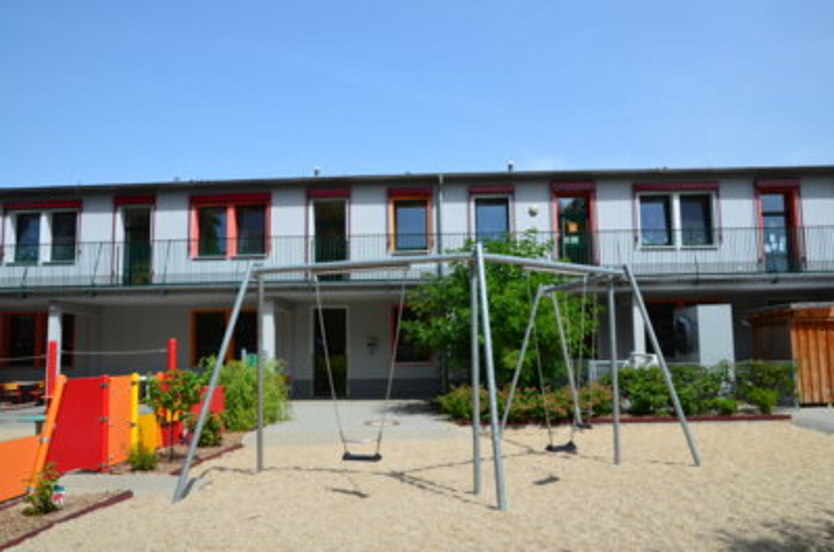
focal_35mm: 27
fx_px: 624
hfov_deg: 67.5
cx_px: 417
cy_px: 276
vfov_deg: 47.7
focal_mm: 18
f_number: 10
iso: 200
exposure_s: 1/320
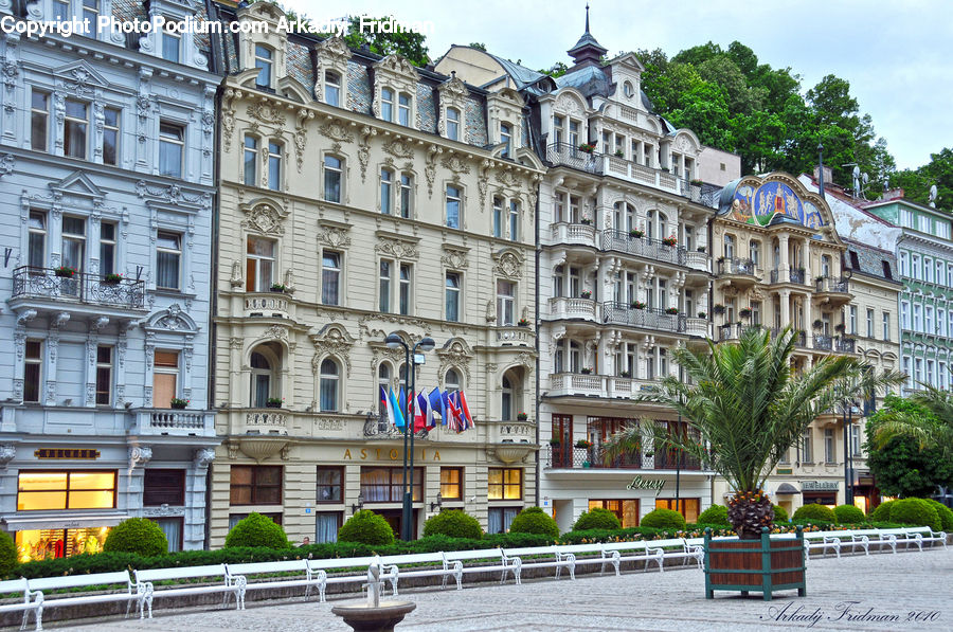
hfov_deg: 45.0
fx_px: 1150
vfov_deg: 30.7
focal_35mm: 44
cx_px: 476
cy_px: 316
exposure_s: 1/25
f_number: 6.3
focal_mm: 29
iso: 250
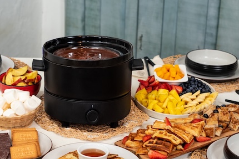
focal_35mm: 93
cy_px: 93
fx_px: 618
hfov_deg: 21.8
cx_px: 84
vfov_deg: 14.7
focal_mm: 50
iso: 400
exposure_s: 1/160
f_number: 5.6
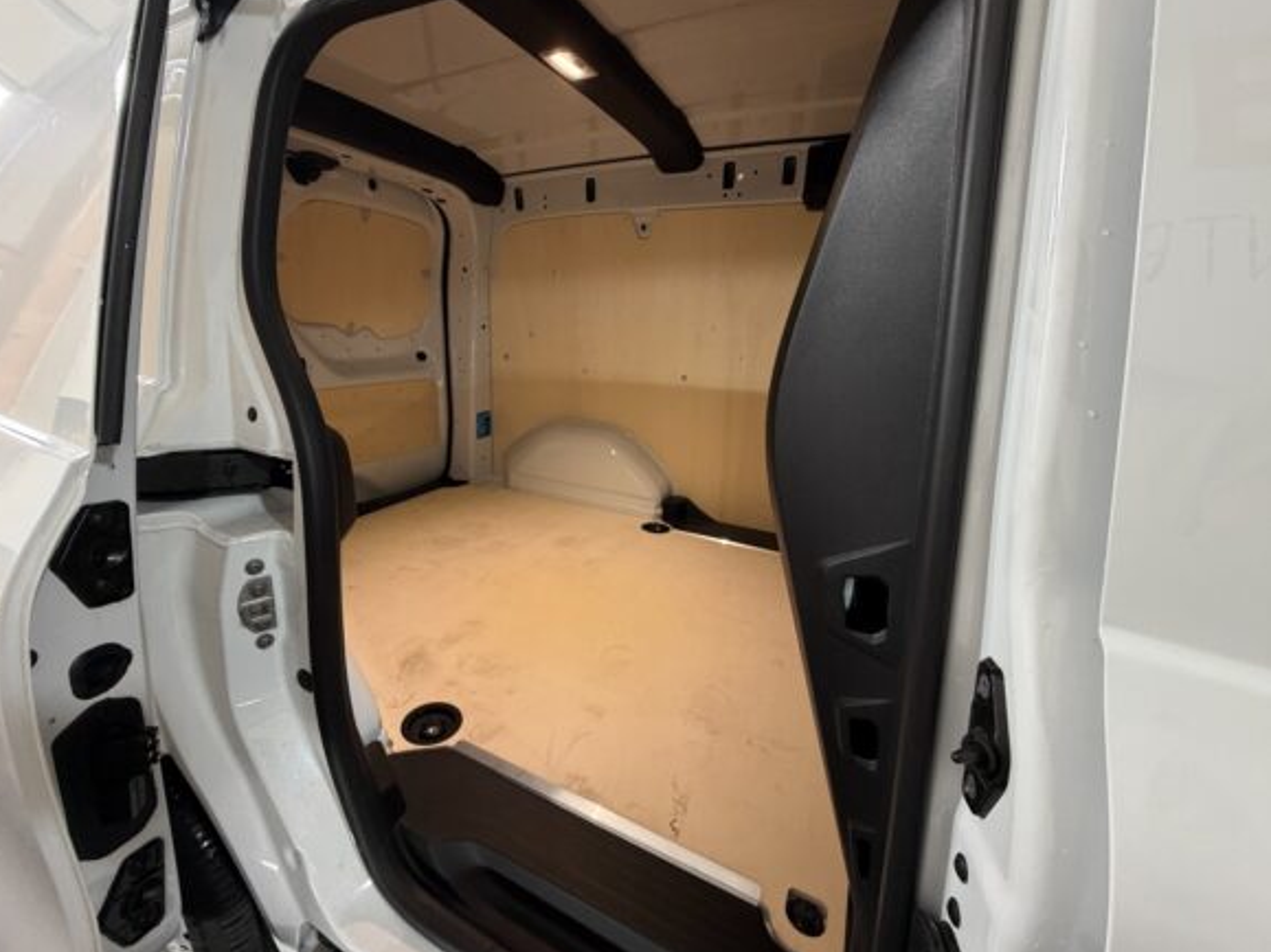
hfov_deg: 98.1
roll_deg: -1.3
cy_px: 464
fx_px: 551
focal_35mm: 15
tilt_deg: -14.3
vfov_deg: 81.7
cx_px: 595
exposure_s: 1/50
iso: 320
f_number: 2.2
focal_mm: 2.22
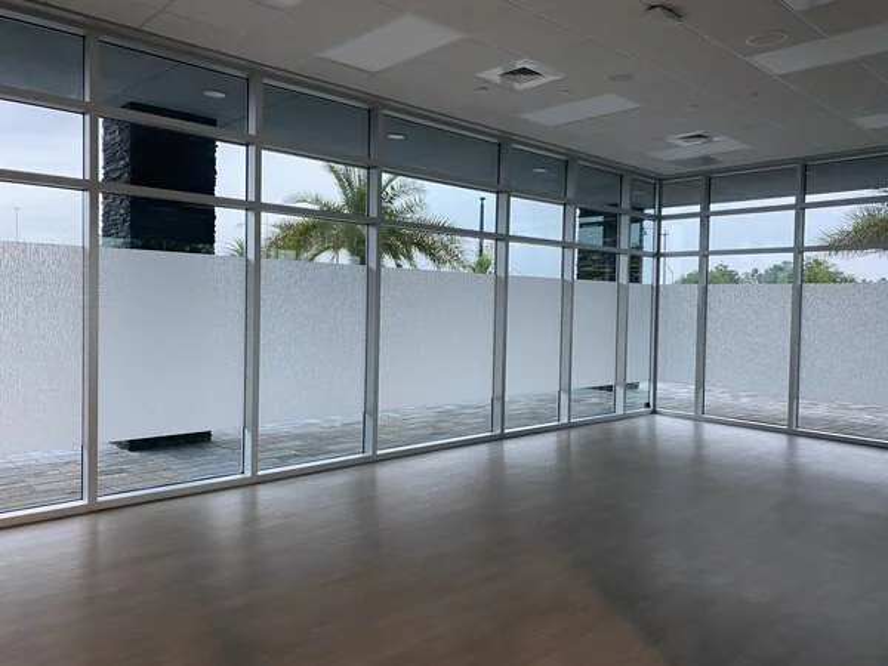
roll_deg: -1.7
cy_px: 333
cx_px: 444
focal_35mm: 26
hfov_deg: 67.3
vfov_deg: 53.1
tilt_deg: -0.7
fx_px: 667
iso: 125
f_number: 1.8
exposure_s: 1/60
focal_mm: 4.25
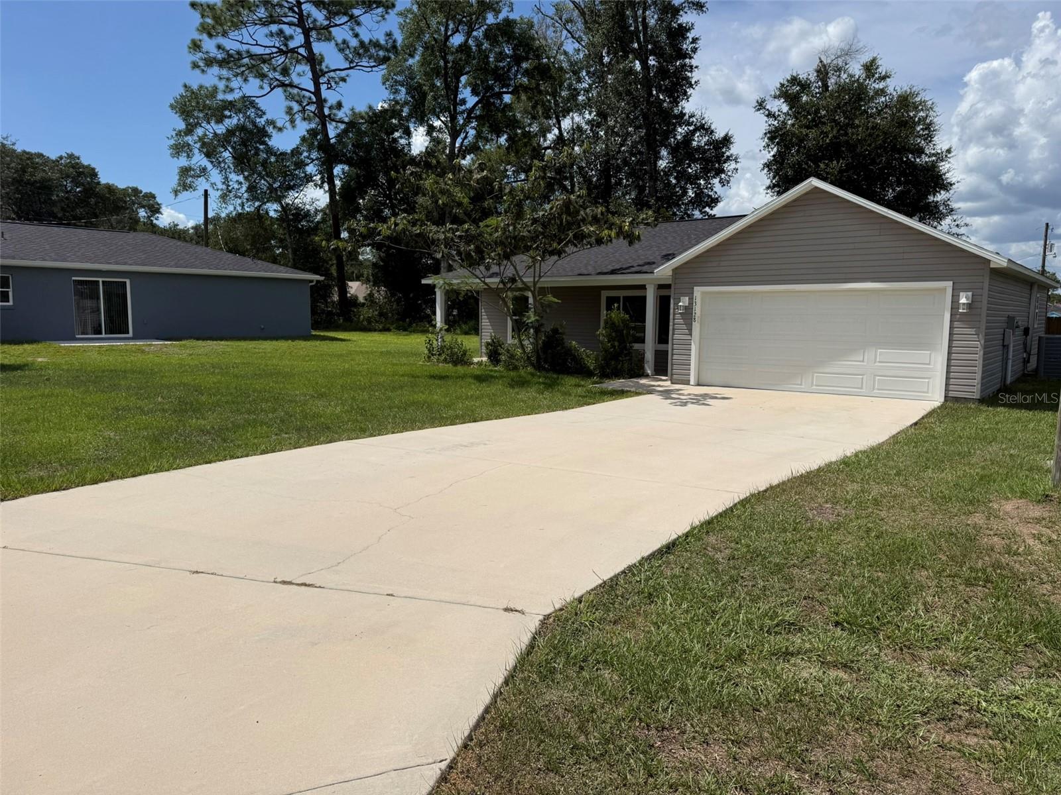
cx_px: 530
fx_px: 736
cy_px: 398
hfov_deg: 71.6
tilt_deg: -6.5
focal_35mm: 24
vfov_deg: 56.8
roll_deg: -0.1
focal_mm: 6.76
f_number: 1.78
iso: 80
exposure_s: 1/10309
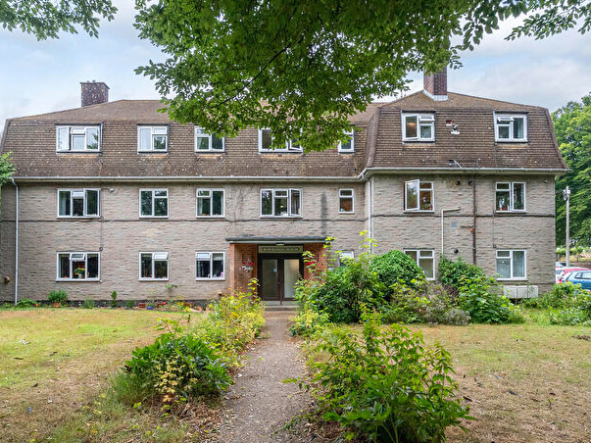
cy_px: 223
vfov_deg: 68.7
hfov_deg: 84.6
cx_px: 286
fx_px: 324
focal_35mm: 19
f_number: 7.1
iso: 1250
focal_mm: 17
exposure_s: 1/250
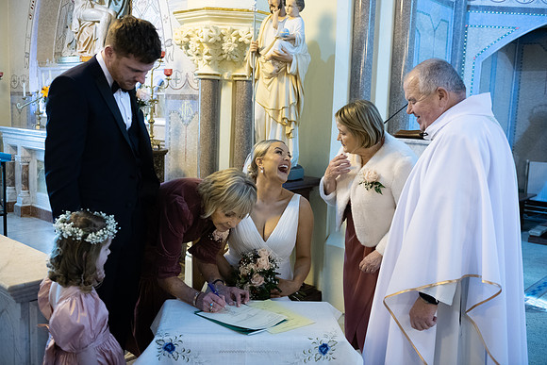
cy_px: 182
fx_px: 532
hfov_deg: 54.4
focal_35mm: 35
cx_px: 274
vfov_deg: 37.9
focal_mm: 35
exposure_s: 1/160
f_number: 3.5
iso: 1250
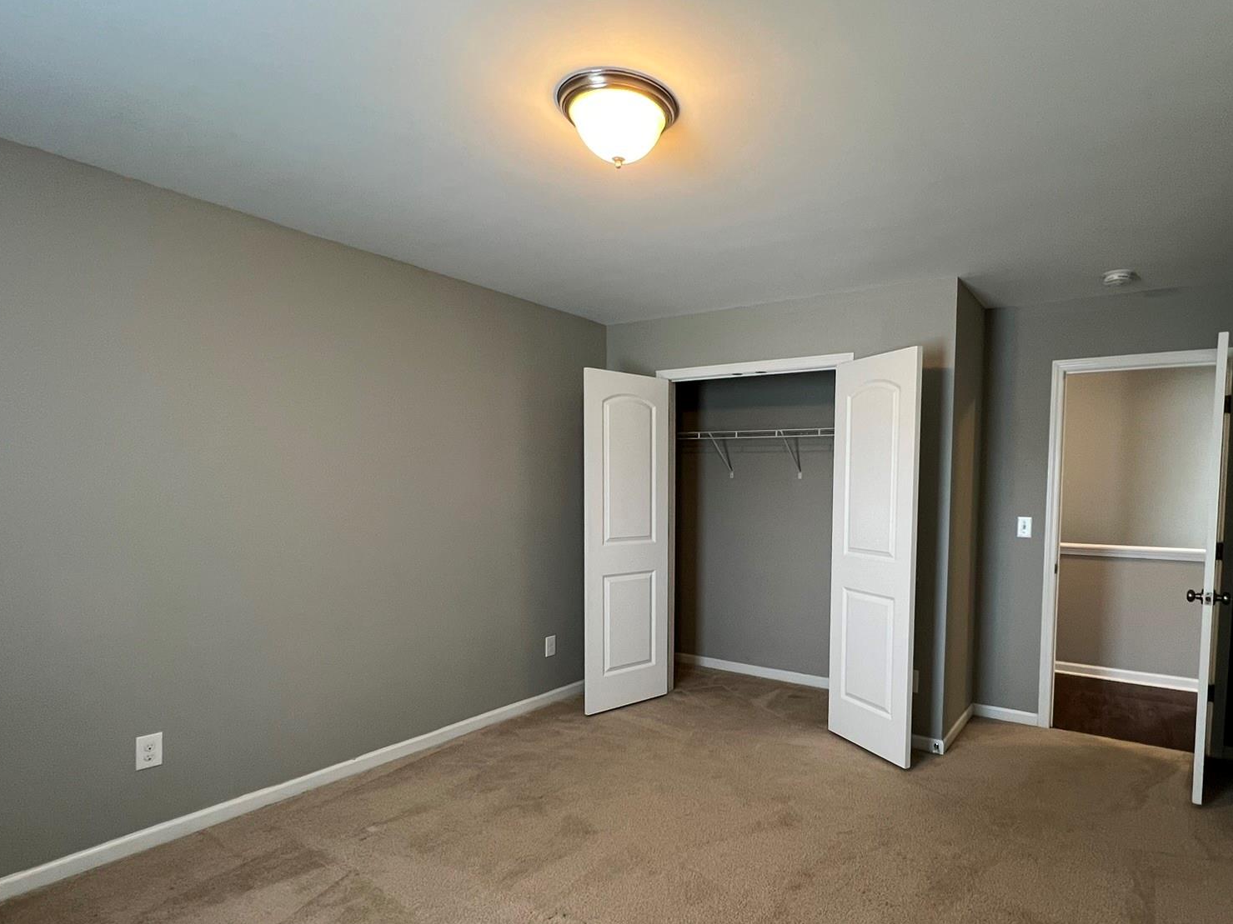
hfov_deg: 86.8
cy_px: 532
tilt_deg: -4.4
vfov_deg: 71.2
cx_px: 734
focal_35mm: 18
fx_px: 641
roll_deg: -0.7
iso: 250
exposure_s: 1/60
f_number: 1.8
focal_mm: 1.57
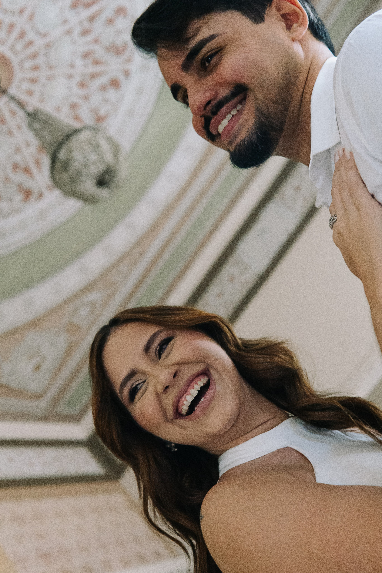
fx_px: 716
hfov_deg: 29.9
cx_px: 191
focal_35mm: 45
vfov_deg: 43.6
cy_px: 286
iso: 5000
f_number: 3.5
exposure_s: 1/160
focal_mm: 30
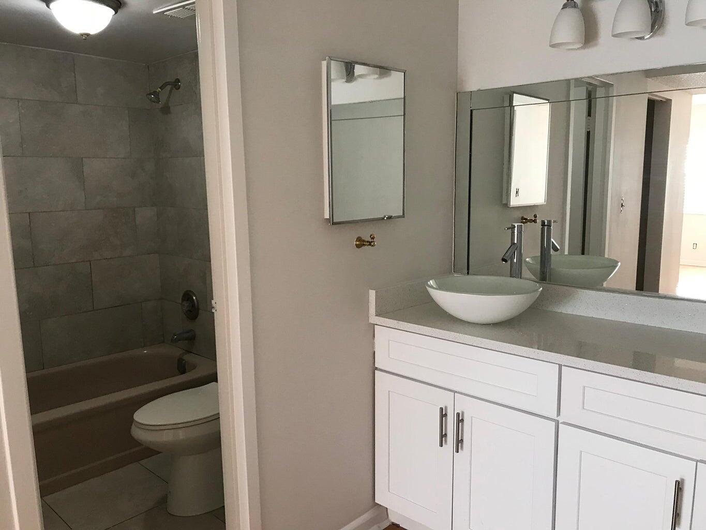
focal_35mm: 28
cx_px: 353
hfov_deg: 63.4
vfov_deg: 49.8
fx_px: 571
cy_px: 265
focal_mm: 3.99
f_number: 1.8
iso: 40
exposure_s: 1/20
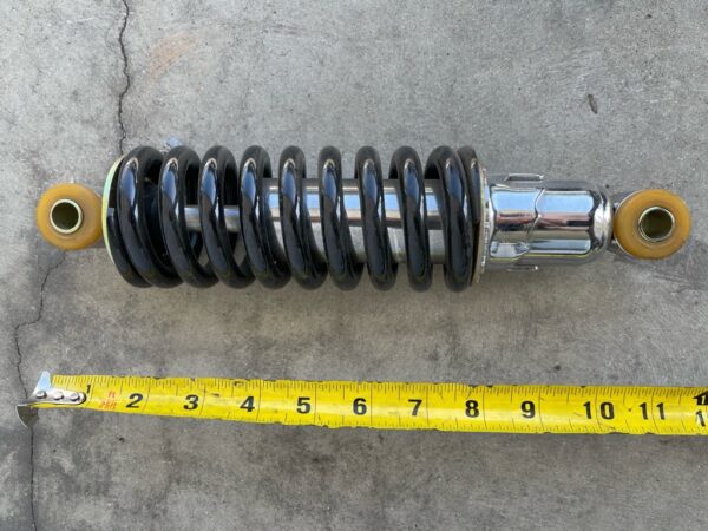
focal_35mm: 26
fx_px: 532
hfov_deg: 67.3
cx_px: 354
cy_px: 266
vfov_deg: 53.1
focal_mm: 5.1
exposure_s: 1/247
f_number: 1.6
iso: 32
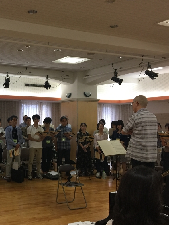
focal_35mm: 44
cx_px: 24
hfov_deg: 31.6
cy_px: 120
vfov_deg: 42.9
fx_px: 286
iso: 32
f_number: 2.2
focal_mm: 4.15
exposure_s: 1/30
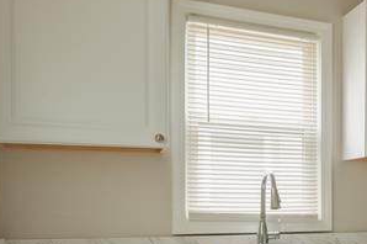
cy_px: 207
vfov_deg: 24.0
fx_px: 560
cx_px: 416
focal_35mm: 55
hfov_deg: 31.6
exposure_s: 1/15
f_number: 16
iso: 400
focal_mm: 16
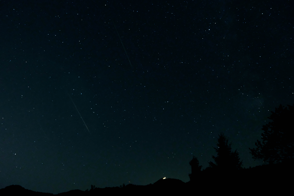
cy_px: 98
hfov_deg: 73.7
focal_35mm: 24
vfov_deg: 53.1
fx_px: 196
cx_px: 147
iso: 6400
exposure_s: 8
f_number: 4
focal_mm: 16
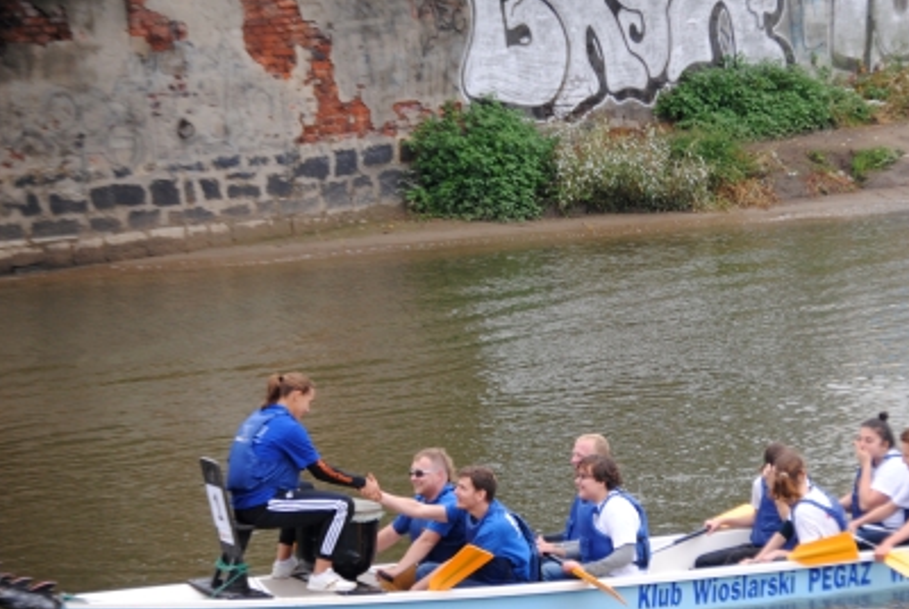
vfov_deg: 6.4
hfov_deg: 9.5
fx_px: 5462
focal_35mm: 216
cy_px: 404
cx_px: 648
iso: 200
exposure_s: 1/200
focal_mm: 90
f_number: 4.5
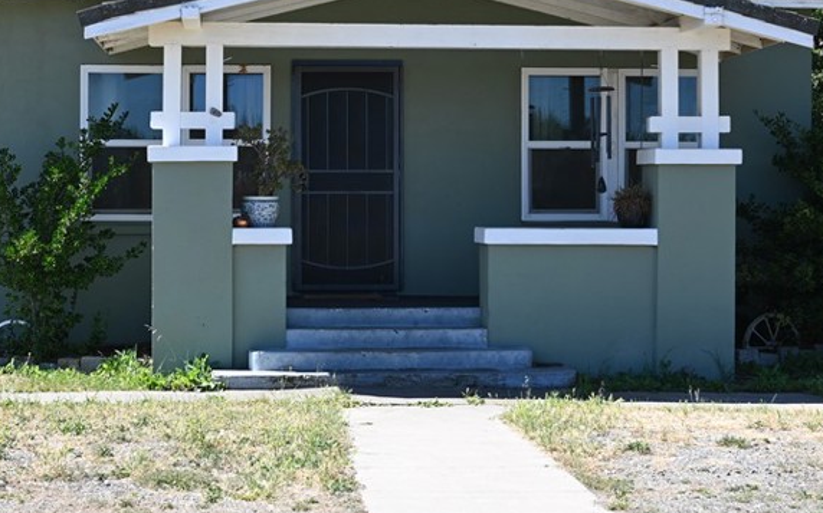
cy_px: 175
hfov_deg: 28.2
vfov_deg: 17.8
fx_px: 1637
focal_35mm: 73
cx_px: 361
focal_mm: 40
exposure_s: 1/320
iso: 100
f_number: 6.3
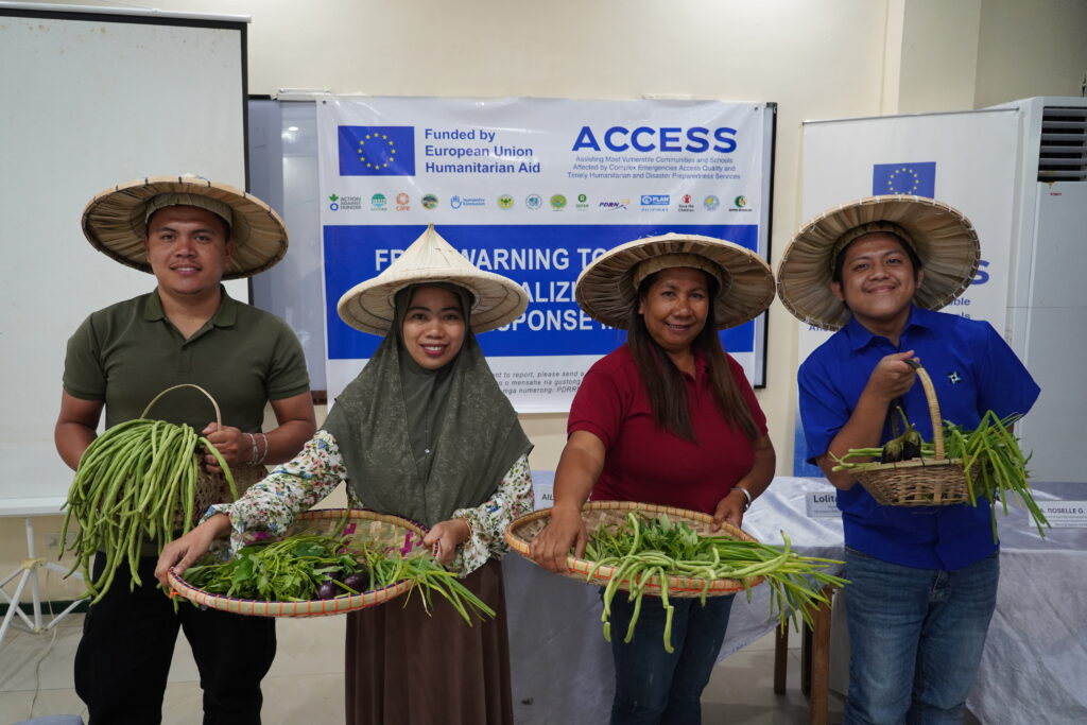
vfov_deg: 47.9
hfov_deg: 67.4
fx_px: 815
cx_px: 544
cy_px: 362
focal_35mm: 27
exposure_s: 1/125
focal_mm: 18
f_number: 2.8
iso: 1250
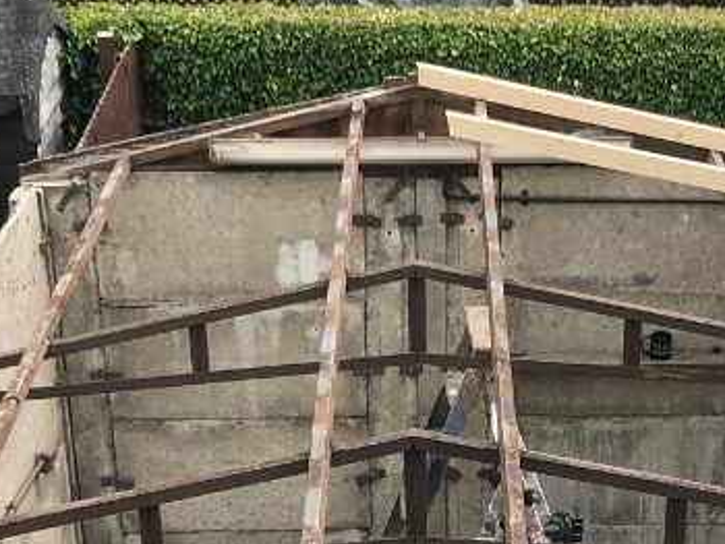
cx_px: 447
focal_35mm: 96
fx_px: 2012
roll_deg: +0.0
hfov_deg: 20.4
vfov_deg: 14.9
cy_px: 666
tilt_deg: -31.8
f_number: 1.8
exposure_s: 1/906
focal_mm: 4
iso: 20
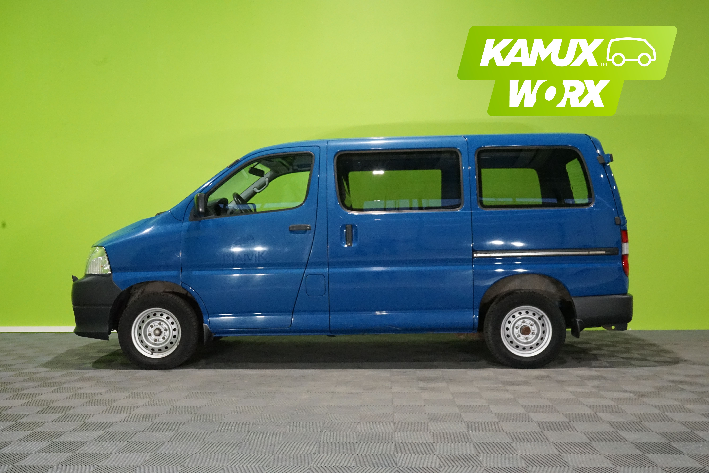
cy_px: 236
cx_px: 354
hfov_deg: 54.4
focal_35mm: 35
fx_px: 689
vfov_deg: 37.9
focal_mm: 35
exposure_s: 1/80
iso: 6400
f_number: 10
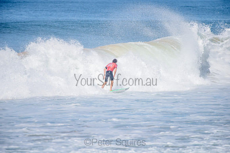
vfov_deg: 2.8
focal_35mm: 500
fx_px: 3195
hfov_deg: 4.1
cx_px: 115
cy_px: 76
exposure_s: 1/2000
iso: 160
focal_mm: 500
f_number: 5.6
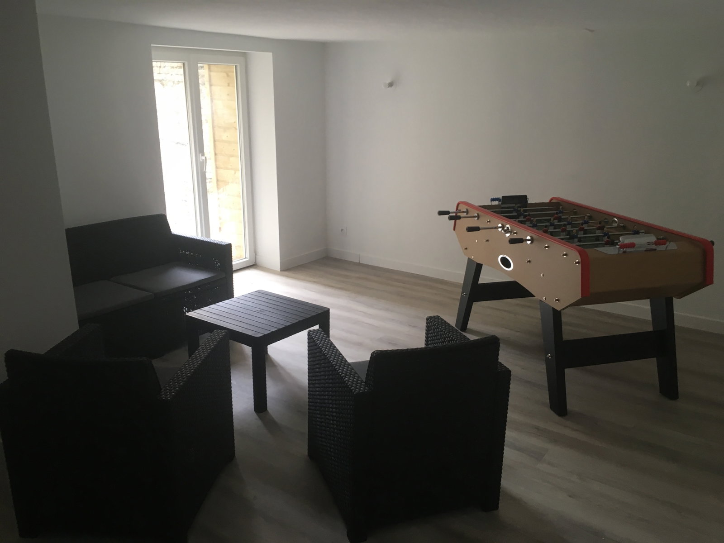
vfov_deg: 48.2
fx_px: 607
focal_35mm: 29
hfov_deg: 61.7
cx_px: 362
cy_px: 272
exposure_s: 1/33
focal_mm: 4.15
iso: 80
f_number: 2.2
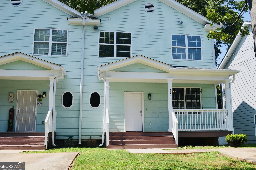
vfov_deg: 36.7
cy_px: 85
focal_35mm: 36
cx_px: 128
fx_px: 255
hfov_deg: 53.2
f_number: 8
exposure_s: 1/250
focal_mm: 24
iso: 125
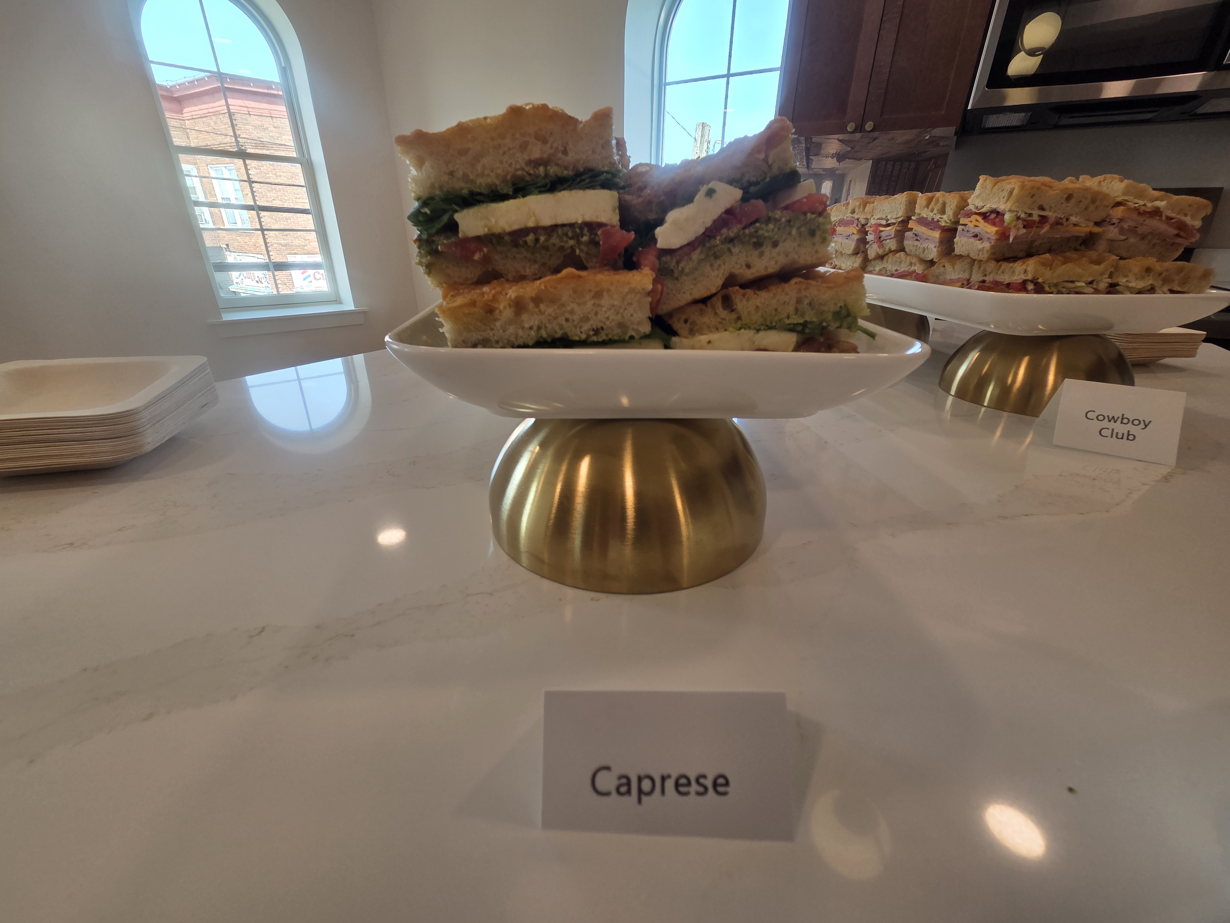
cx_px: 615
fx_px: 462
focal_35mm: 13
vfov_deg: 89.9
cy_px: 462
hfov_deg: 106.2
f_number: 2.2
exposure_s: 1/120
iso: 64
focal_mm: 2.2
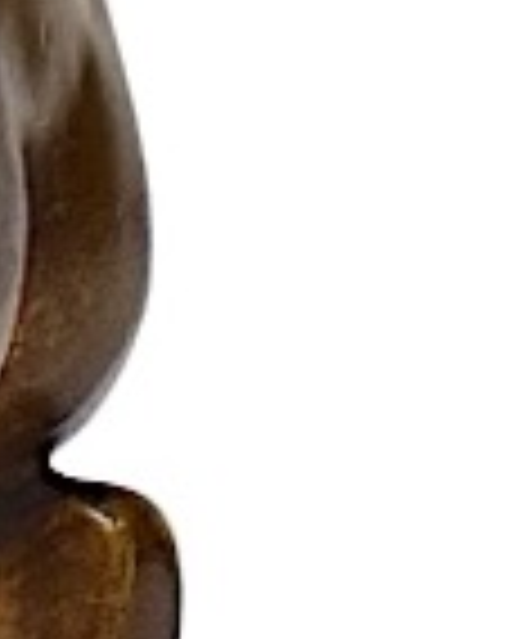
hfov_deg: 4.9
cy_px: -34
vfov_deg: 6.2
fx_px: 5852
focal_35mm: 309
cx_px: -819
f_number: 5
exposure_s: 1/125
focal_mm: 26
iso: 800
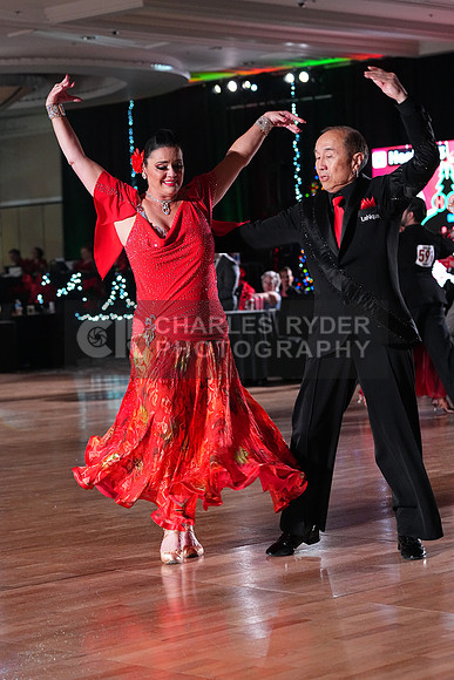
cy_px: 340
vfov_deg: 22.6
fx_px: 1701
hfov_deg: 15.2
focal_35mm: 90
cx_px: 227
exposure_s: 1/400
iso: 6400
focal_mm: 90
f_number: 5
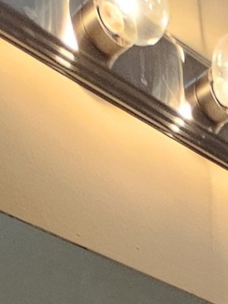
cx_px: 515
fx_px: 809
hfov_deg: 12.9
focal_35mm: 92
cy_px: 938
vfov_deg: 11.1
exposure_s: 1/60
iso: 160
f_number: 2.2
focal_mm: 2.2
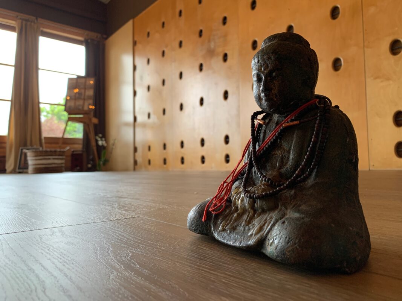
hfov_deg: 67.3
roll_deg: +0.1
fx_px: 302
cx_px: 201
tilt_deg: +1.7
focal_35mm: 26
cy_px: 150
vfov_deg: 53.1
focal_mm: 4.25
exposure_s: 1/60
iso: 125
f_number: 1.8
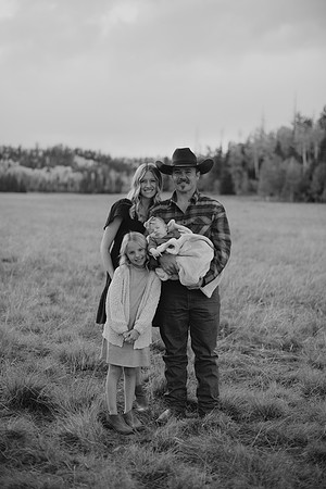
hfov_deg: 27.0
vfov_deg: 39.6
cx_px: 163
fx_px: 679
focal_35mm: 50
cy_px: 244
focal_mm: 50
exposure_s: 1/500
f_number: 2
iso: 160
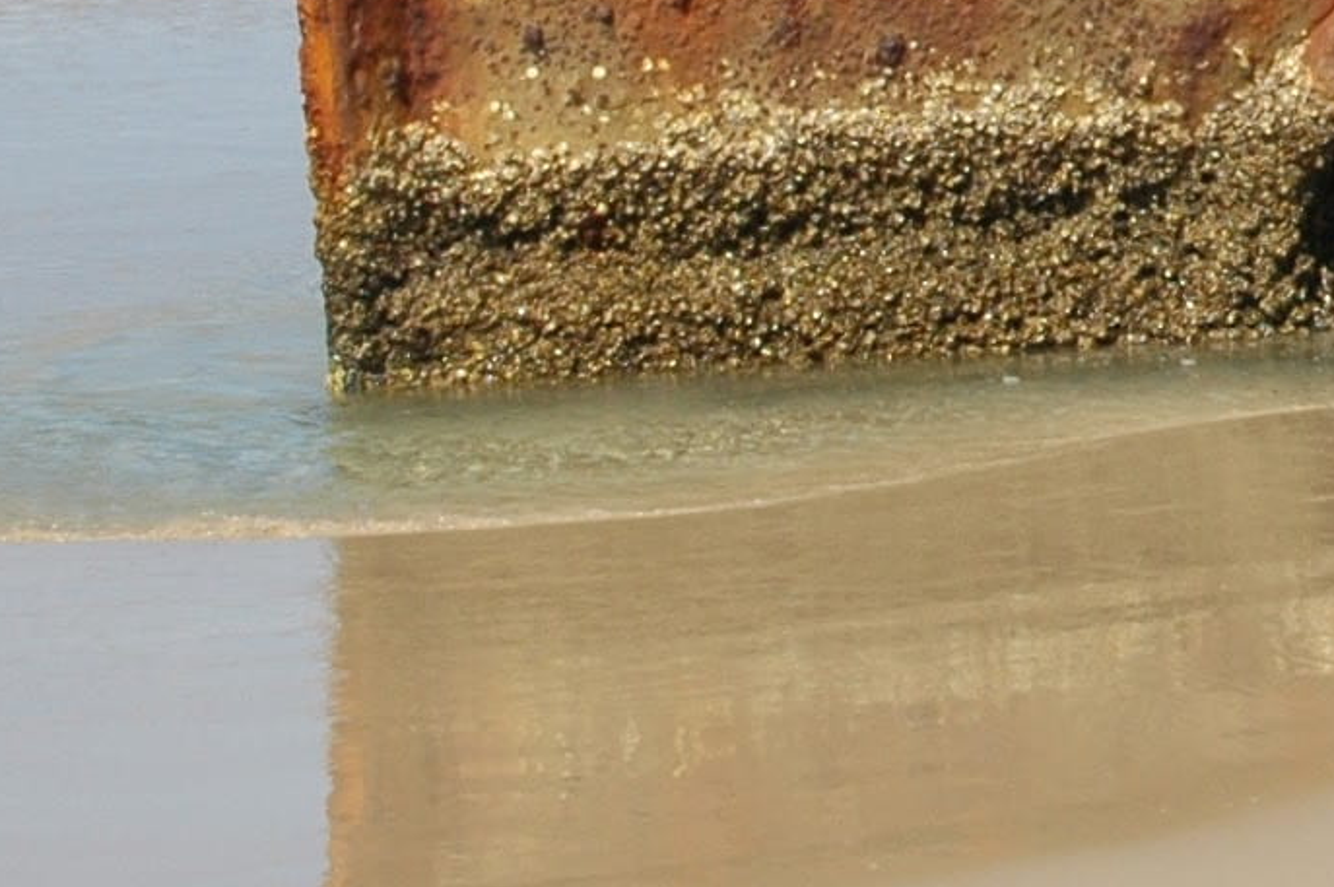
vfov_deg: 7.4
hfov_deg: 10.8
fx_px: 6813
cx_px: 1948
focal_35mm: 184
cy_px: -215
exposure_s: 1/500
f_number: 11
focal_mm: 28
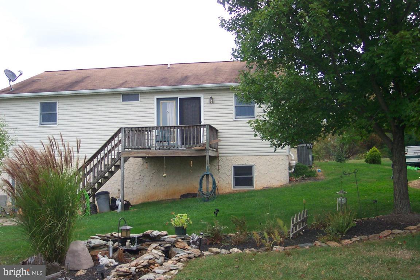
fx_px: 443
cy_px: 140
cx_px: 210
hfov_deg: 50.7
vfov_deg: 35.1
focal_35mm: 38
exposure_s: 1/500
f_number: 2.8
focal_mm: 8
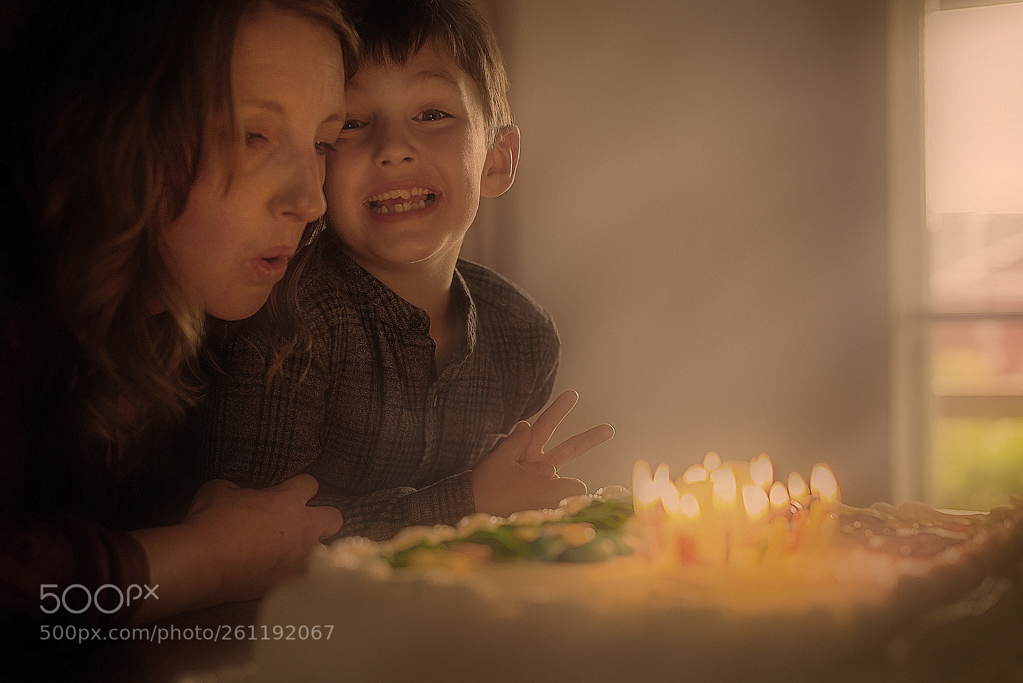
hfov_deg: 39.6
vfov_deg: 27.0
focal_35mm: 50
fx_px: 1421
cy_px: 342
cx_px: 512
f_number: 2.5
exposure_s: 1/250
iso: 500
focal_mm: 50
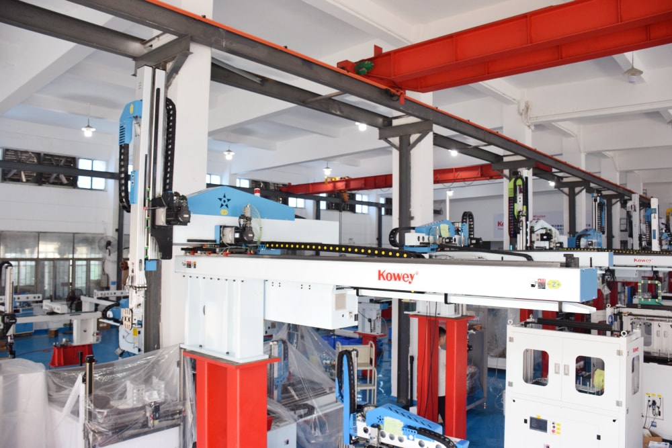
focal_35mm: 27
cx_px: 336
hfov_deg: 67.4
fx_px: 504
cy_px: 224
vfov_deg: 47.9
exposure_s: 1/125
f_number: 5.6
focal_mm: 18
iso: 800
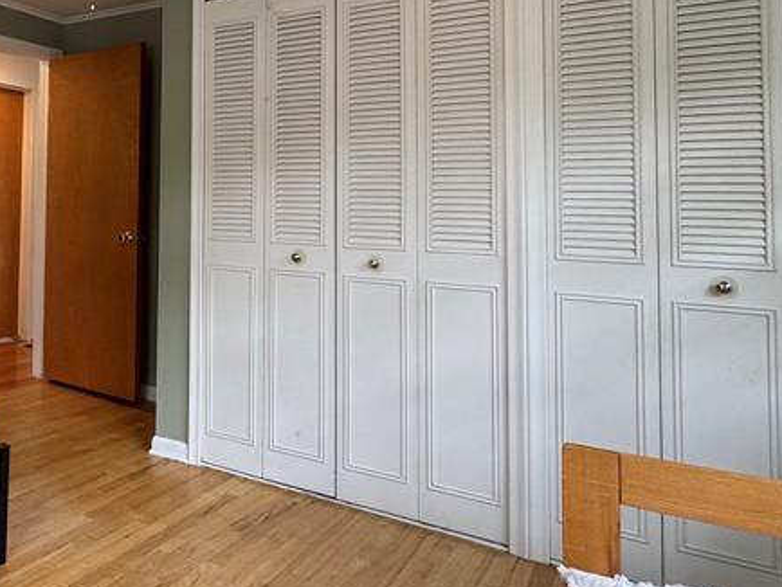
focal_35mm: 33
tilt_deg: +3.2
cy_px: 166
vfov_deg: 42.0
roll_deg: -1.4
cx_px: 97
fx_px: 746
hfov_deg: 50.0
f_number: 2.2
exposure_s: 1/120
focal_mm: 2.22
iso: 200
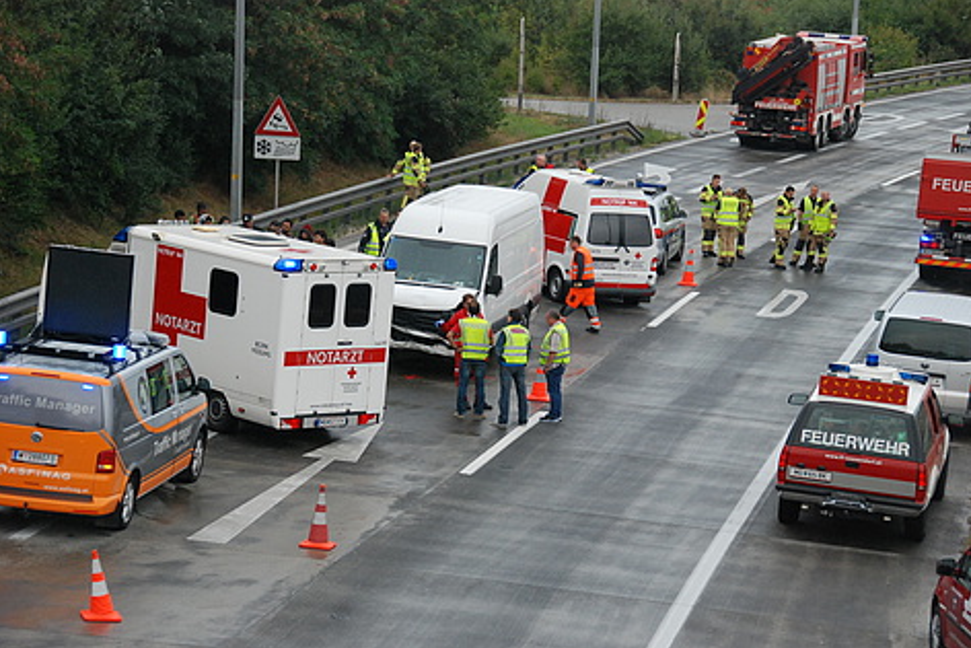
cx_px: 487
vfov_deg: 11.3
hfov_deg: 16.9
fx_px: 3264
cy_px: 322
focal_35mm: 121
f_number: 7.1
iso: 800
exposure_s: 1/800
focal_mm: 80
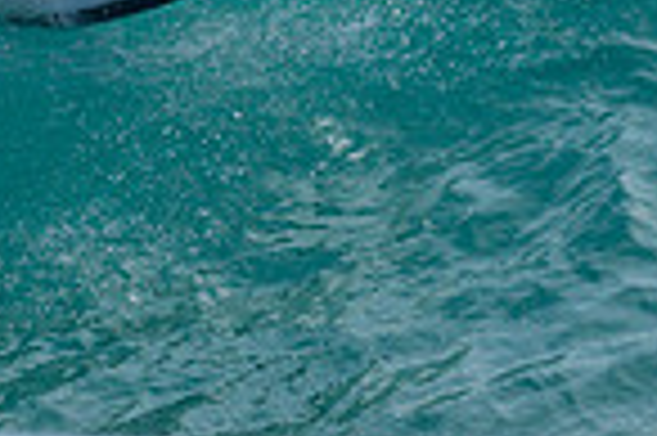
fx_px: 72772
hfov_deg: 0.5
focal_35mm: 3992
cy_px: -348
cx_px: -318
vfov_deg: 0.3
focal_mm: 800
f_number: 6.3
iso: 160
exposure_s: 1/2000
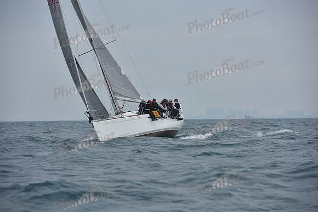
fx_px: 1767
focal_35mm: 200
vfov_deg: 6.9
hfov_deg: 10.3
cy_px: 106
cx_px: 159
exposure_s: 1/800
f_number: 7.1
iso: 250
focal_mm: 200
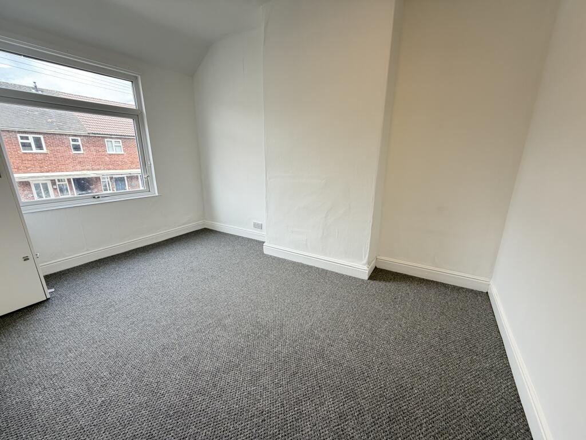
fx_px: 237
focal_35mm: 14
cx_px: 293
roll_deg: -0.9
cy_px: 220
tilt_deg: -14.0
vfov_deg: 85.7
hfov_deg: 102.1
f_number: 2.2
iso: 160
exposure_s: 1/121
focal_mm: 2.22
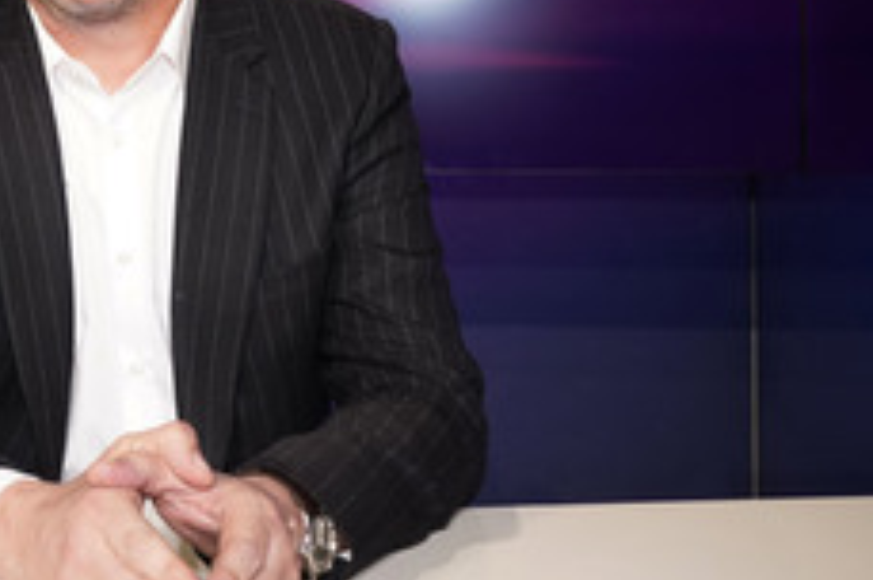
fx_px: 1526
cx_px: 120
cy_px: 149
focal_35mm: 63
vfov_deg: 21.3
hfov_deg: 30.8
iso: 2000
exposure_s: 1/125
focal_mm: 32
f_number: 5
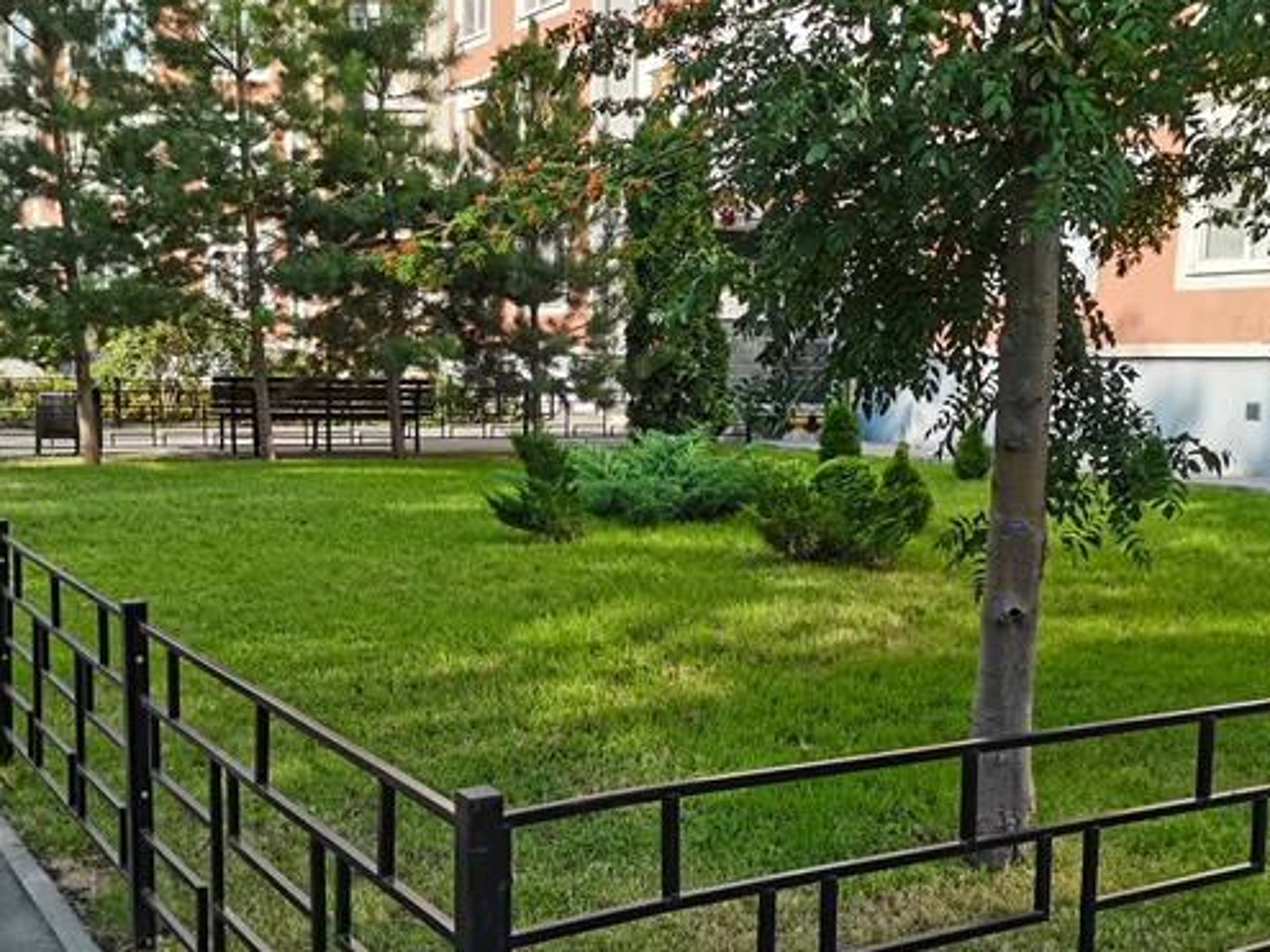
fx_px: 1541
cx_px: 693
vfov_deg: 34.1
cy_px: 613
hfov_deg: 44.8
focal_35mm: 42
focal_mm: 5.58
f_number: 1.8
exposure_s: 1/395
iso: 50
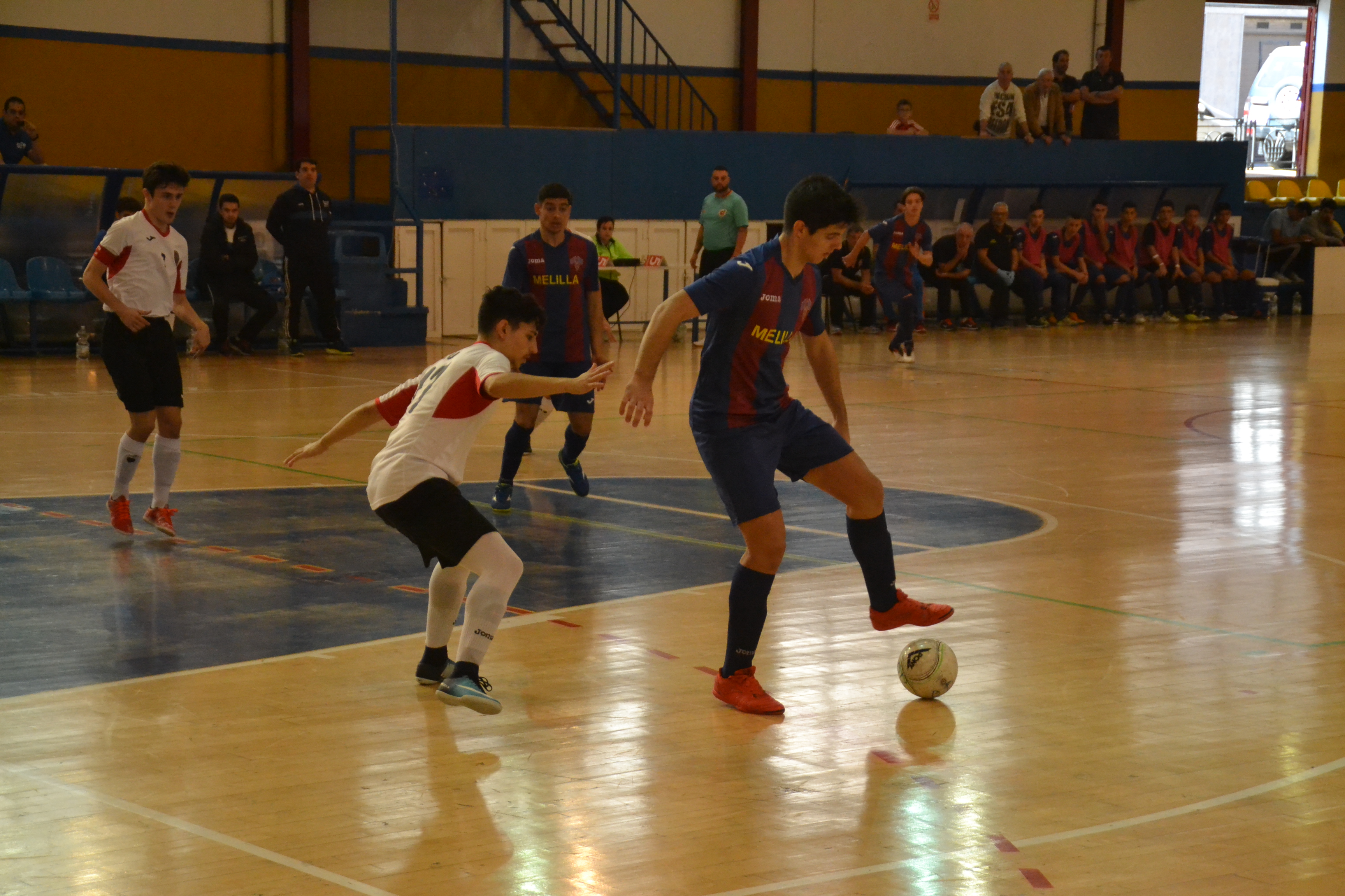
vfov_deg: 17.5
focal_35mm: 78
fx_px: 2914
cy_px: 448
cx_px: 672
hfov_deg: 26.0
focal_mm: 52
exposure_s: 1/1000
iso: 3200
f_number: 5
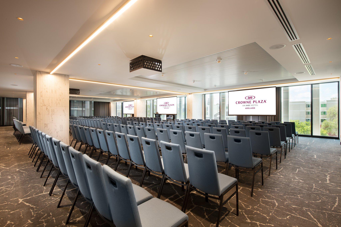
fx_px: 161
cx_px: 170
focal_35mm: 17
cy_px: 114
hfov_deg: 93.3
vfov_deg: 70.4
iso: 200
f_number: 13
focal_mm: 17
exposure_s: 1/20
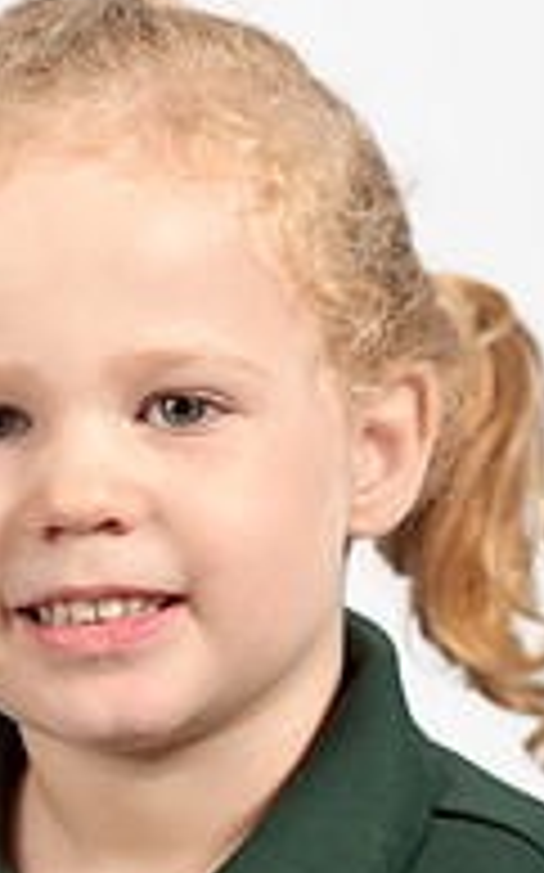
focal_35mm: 201
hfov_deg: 6.5
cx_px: 162
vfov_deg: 10.4
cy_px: 648
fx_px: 4775
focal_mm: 85
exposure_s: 1/200
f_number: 3.2
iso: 100
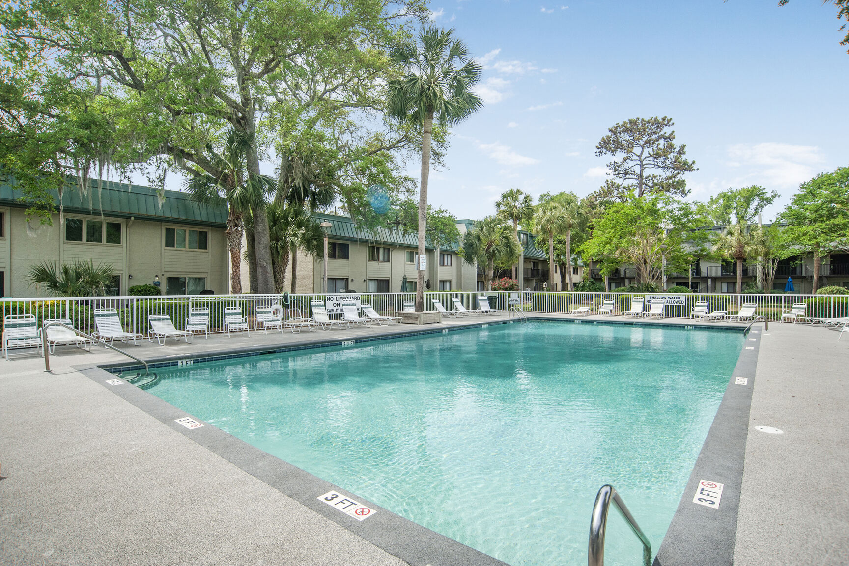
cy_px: 283
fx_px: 424
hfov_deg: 90.0
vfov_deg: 67.4
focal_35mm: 18
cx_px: 424
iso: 400
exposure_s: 1/640
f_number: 11
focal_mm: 18
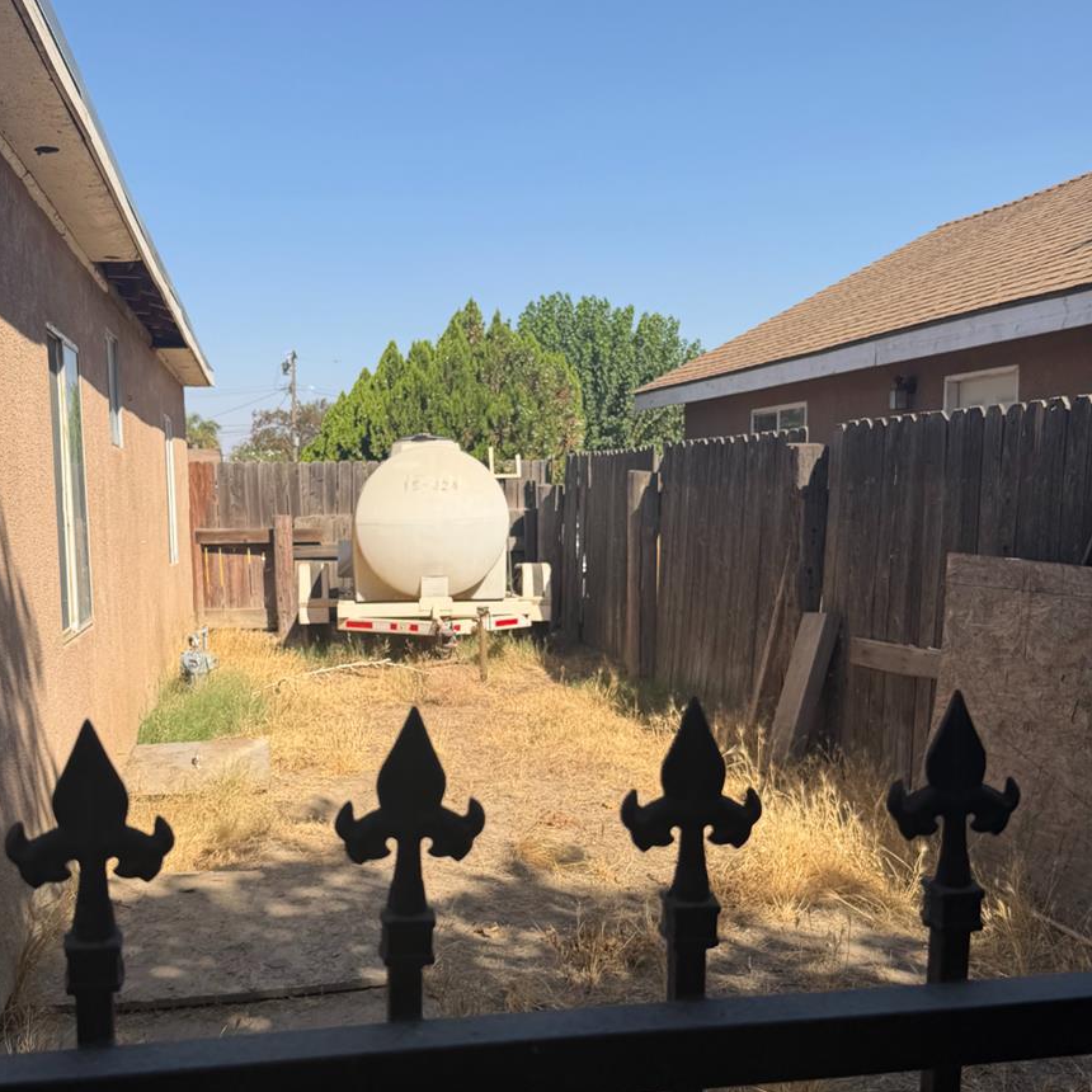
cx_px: 467
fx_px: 1321
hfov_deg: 44.8
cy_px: 624
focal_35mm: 37
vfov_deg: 44.8
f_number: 1.78
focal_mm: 6.76
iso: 80
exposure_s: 1/3759
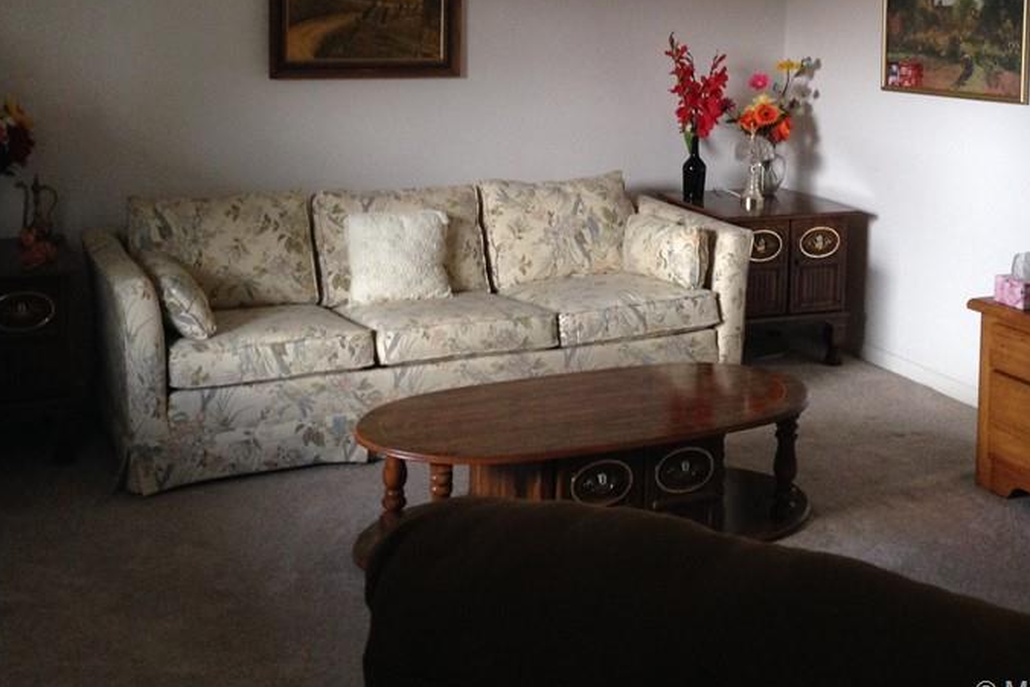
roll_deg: +1.2
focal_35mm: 52
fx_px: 1488
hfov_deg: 38.2
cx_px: 521
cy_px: 129
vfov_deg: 25.5
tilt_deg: -7.2
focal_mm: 4.12
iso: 160
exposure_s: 1/20
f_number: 2.4
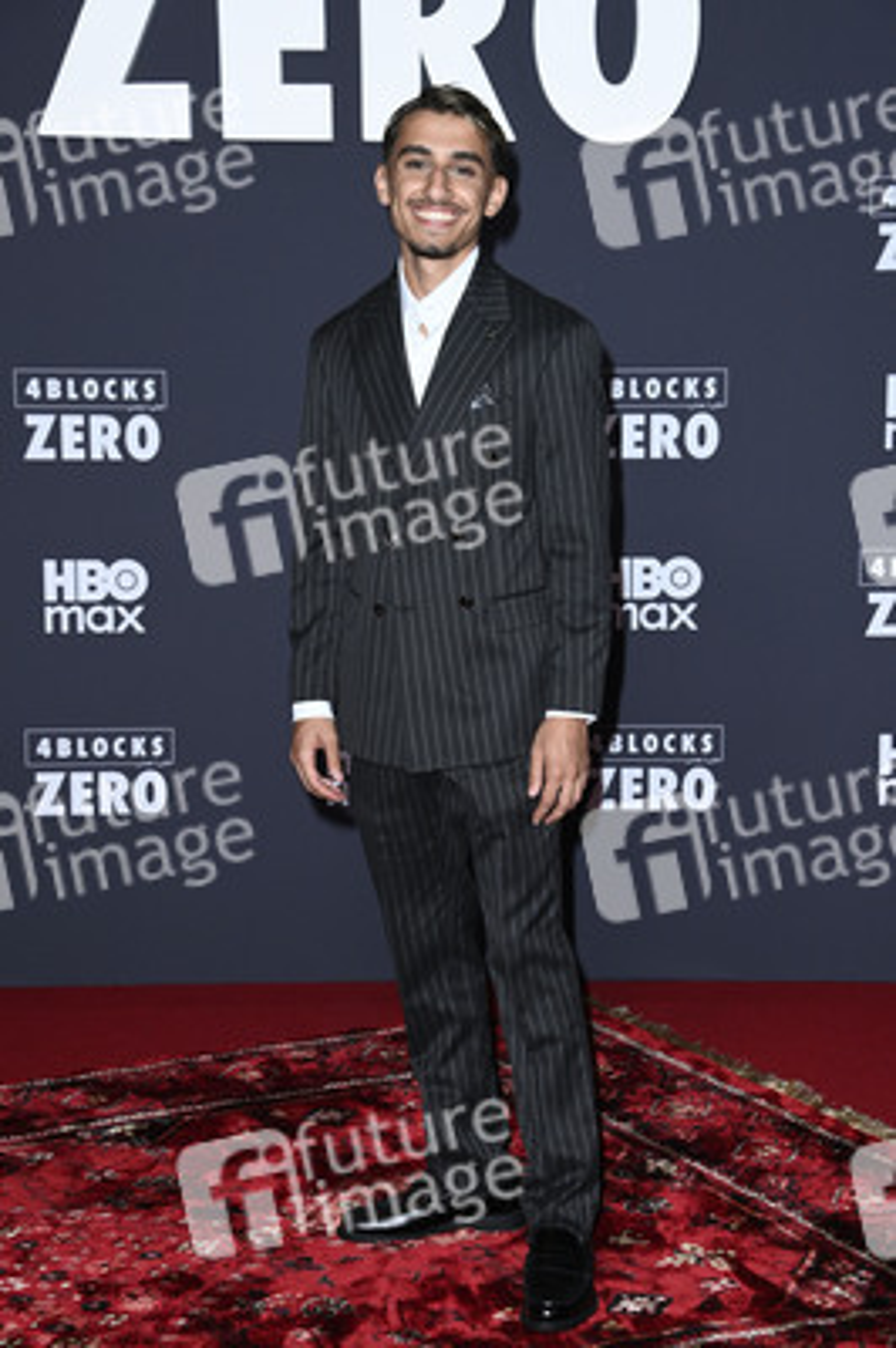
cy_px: 674
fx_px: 2917
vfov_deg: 26.0
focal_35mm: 78
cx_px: 448
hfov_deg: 17.5
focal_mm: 78
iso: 1000
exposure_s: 1/250
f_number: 5.6
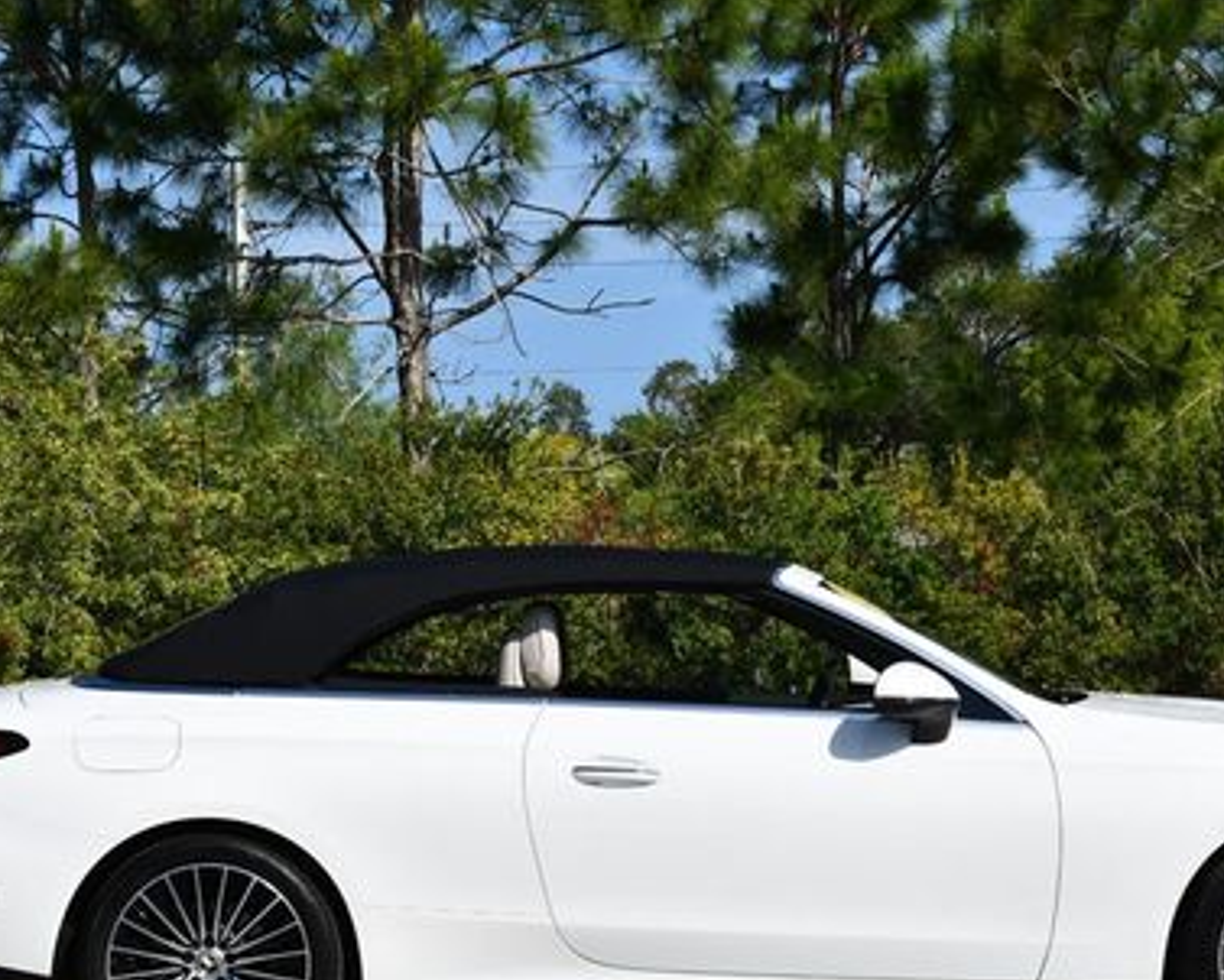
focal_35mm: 102
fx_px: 3697
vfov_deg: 15.1
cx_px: 708
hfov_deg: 18.8
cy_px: 561
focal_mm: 32
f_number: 9
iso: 100
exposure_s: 1/320
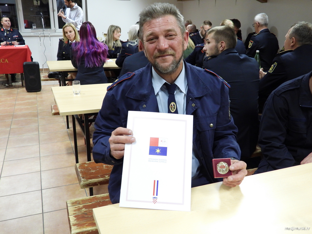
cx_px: 156
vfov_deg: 44.2
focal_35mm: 32
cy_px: 117
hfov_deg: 56.8
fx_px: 288
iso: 400
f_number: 3.2
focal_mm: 5.8
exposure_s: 1/20
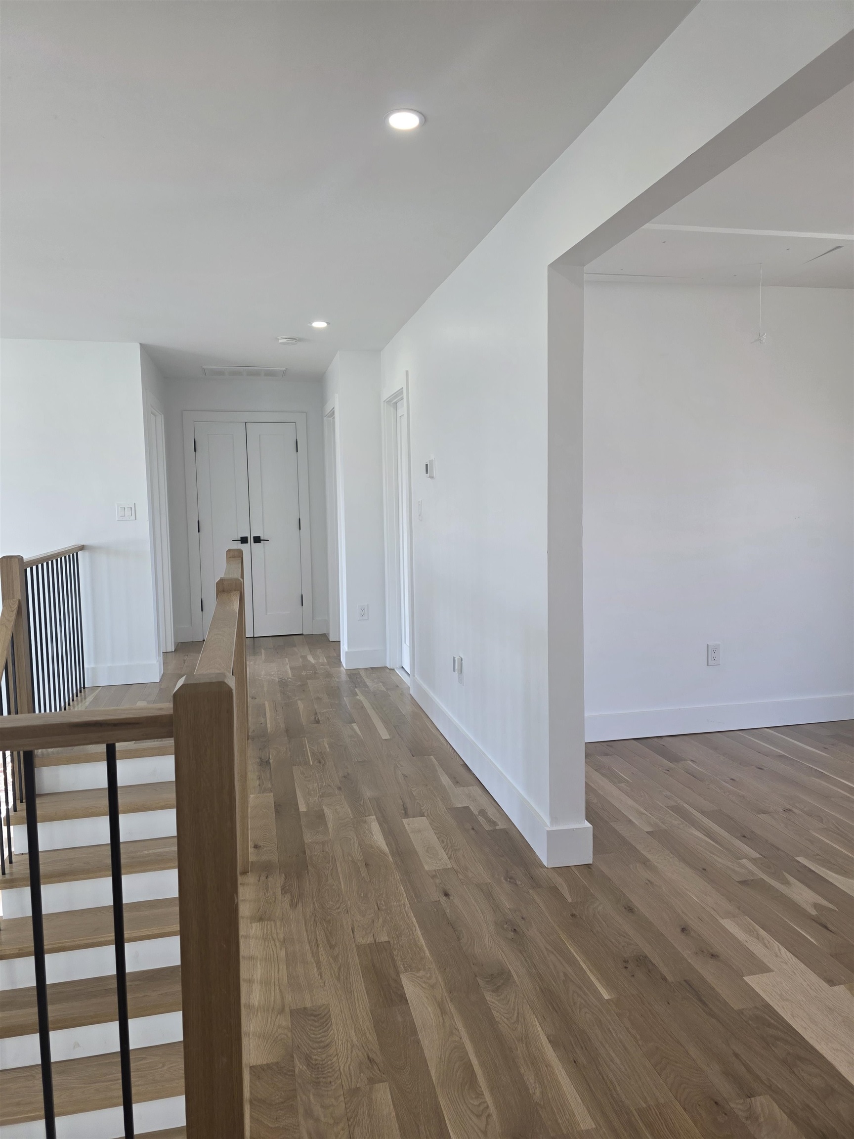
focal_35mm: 23
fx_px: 757
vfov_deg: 73.9
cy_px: 570
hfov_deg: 58.9
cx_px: 427
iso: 64
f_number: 1.7
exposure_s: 1/120
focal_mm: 6.3
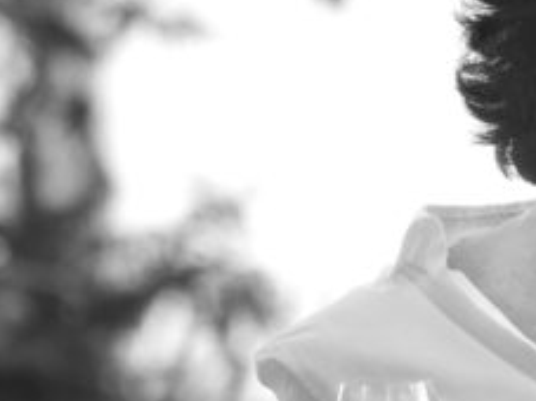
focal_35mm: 912
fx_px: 14114
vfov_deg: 1.6
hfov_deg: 2.2
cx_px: 654
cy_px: 246
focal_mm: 280
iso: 1000
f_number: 10
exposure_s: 1/200
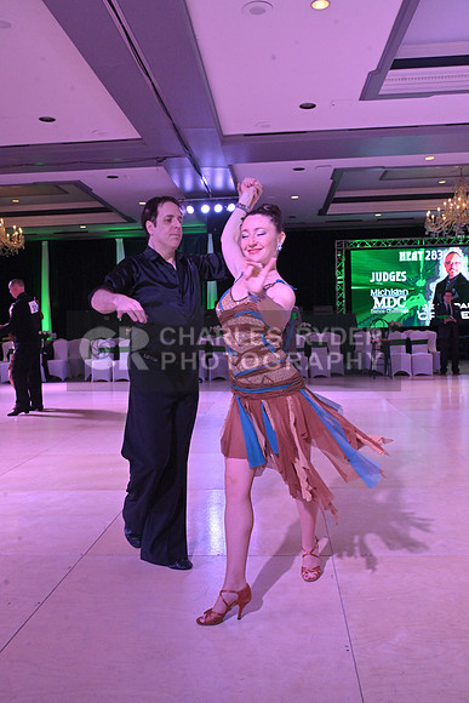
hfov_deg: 41.1
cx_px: 234
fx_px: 625
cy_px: 352
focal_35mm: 32
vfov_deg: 58.7
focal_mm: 32
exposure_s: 1/250
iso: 5000
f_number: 9
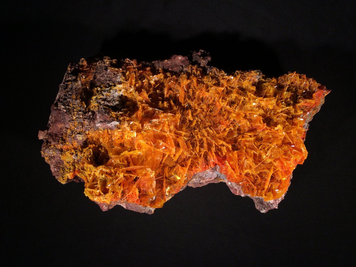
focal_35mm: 29
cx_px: 178
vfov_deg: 48.2
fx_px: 298
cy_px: 134
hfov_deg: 61.7
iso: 50
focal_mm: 4.15
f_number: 2.2
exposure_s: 1/120
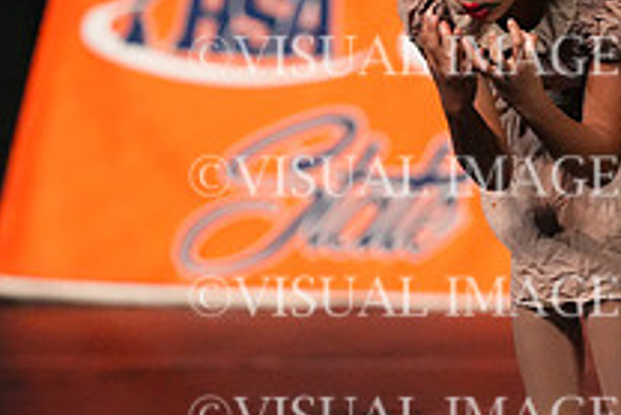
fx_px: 14431
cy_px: -4
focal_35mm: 836
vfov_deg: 1.6
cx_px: 621
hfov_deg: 2.5
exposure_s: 1/1250
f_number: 3.5
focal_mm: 300
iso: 16000
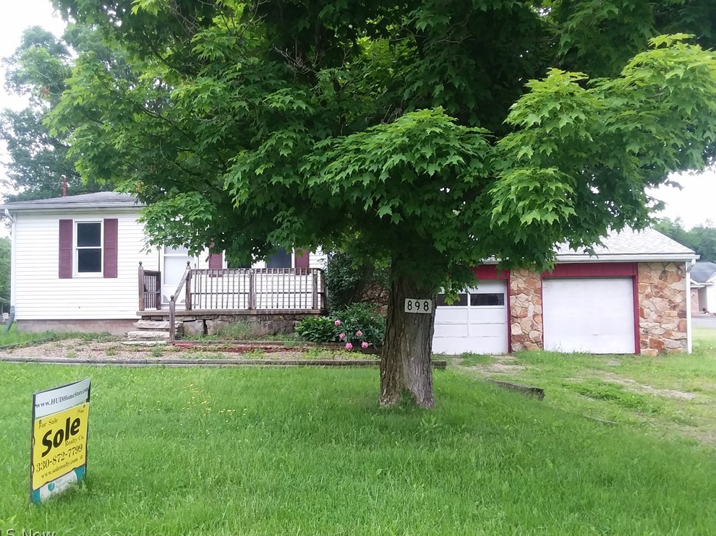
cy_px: 269
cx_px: 350
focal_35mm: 30
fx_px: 620
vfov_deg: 46.8
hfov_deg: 60.0
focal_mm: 2.47
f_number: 1.9
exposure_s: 1/189
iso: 40
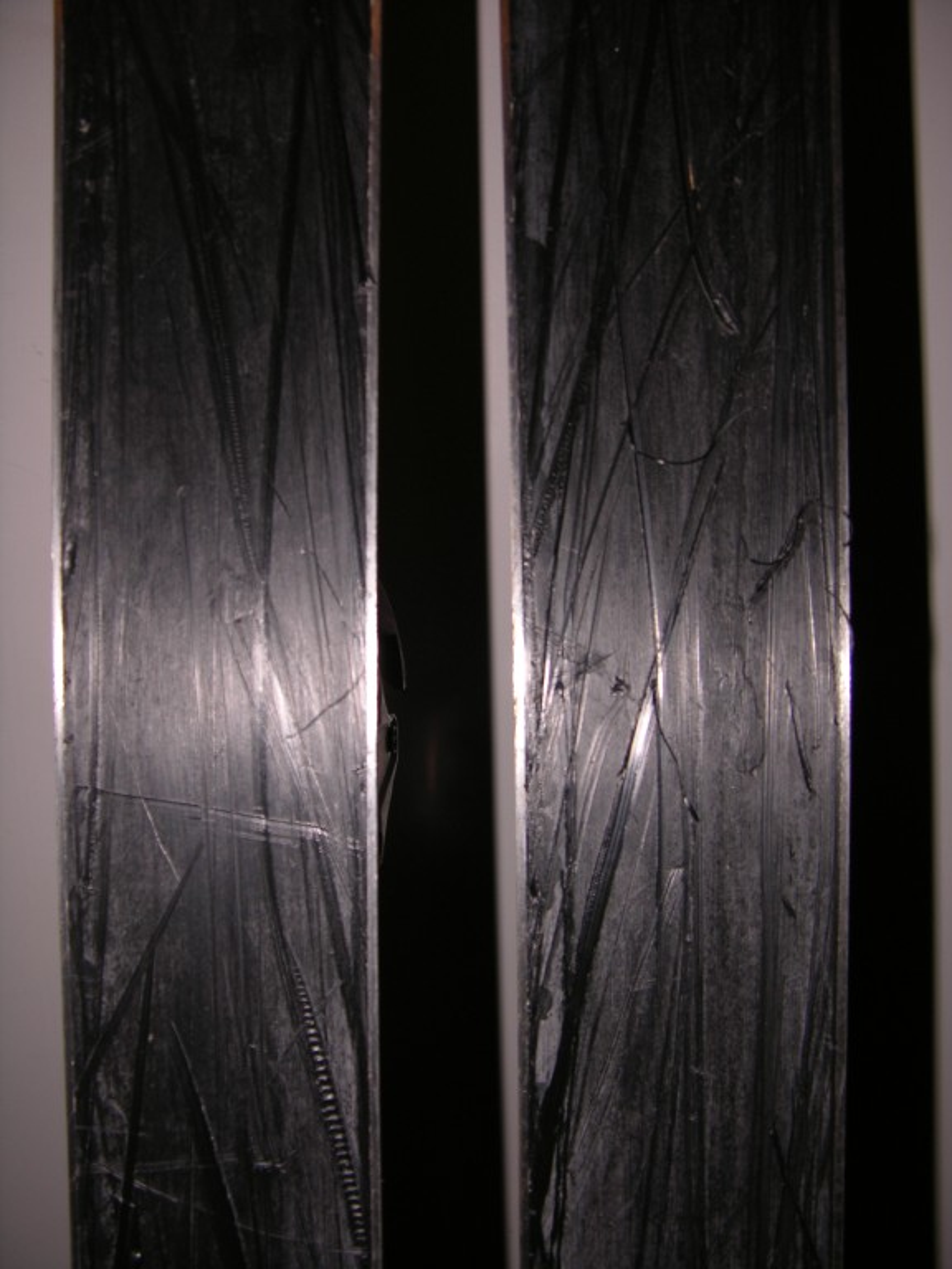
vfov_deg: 52.6
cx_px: 476
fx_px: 1283
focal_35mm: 35
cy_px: 634
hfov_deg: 40.7
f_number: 2.8
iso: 50
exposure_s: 1/60.1
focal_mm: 8.9
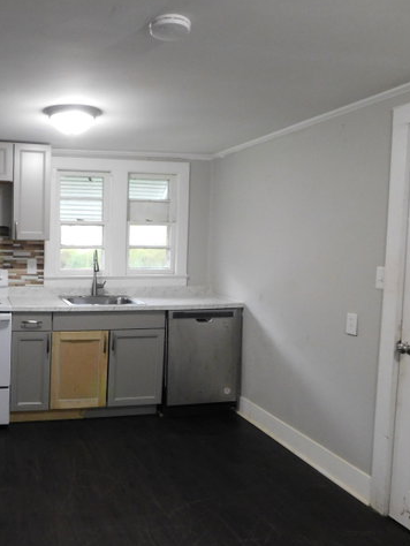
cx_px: 89
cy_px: 273
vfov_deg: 58.3
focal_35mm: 31
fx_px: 489
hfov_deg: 43.6
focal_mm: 4
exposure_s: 1/30
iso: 400
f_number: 3
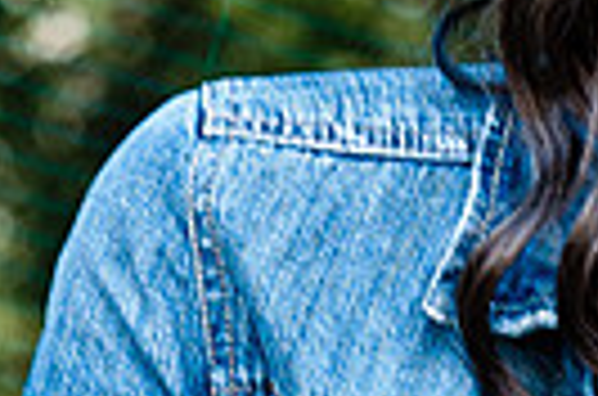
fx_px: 7573
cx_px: 463
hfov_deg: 4.5
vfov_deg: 3.0
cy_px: 146
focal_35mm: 457
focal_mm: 70
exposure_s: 1/100
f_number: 4
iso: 200
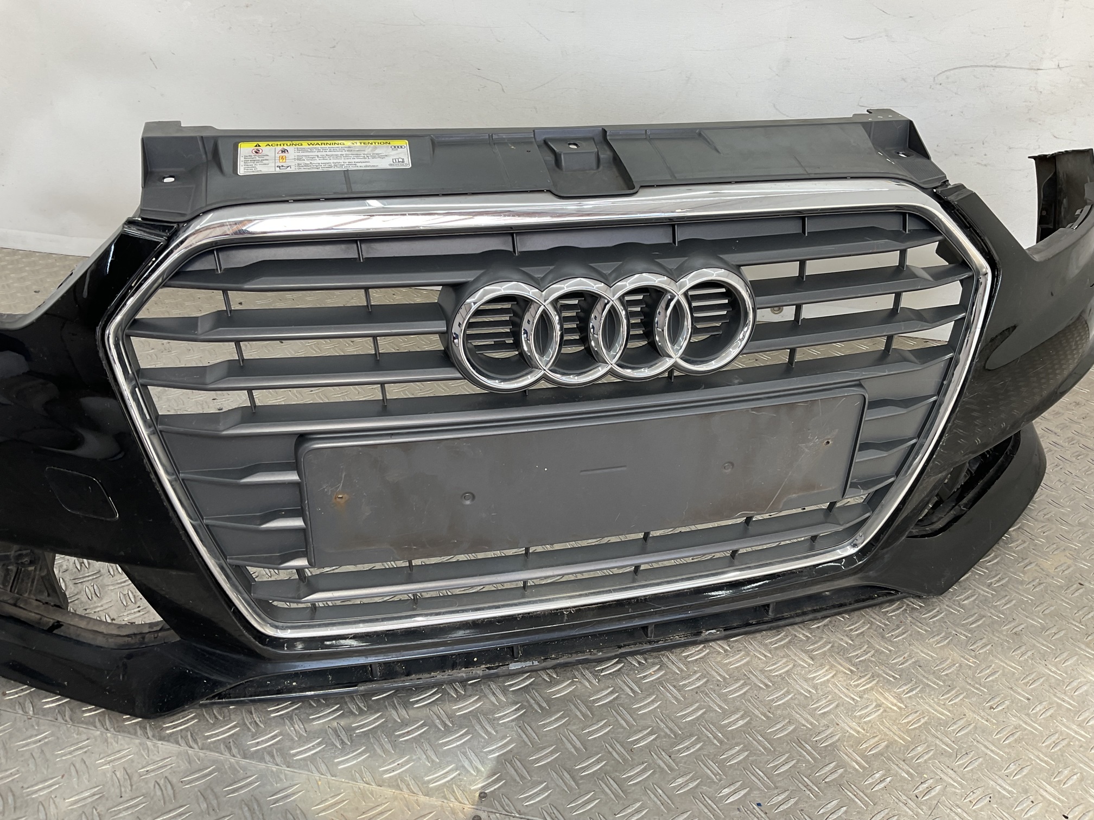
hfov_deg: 61.7
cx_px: 547
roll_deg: -2.7
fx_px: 917
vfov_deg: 48.2
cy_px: 410
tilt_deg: -30.5
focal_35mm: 29
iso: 16
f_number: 1.8
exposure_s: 1/105
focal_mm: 3
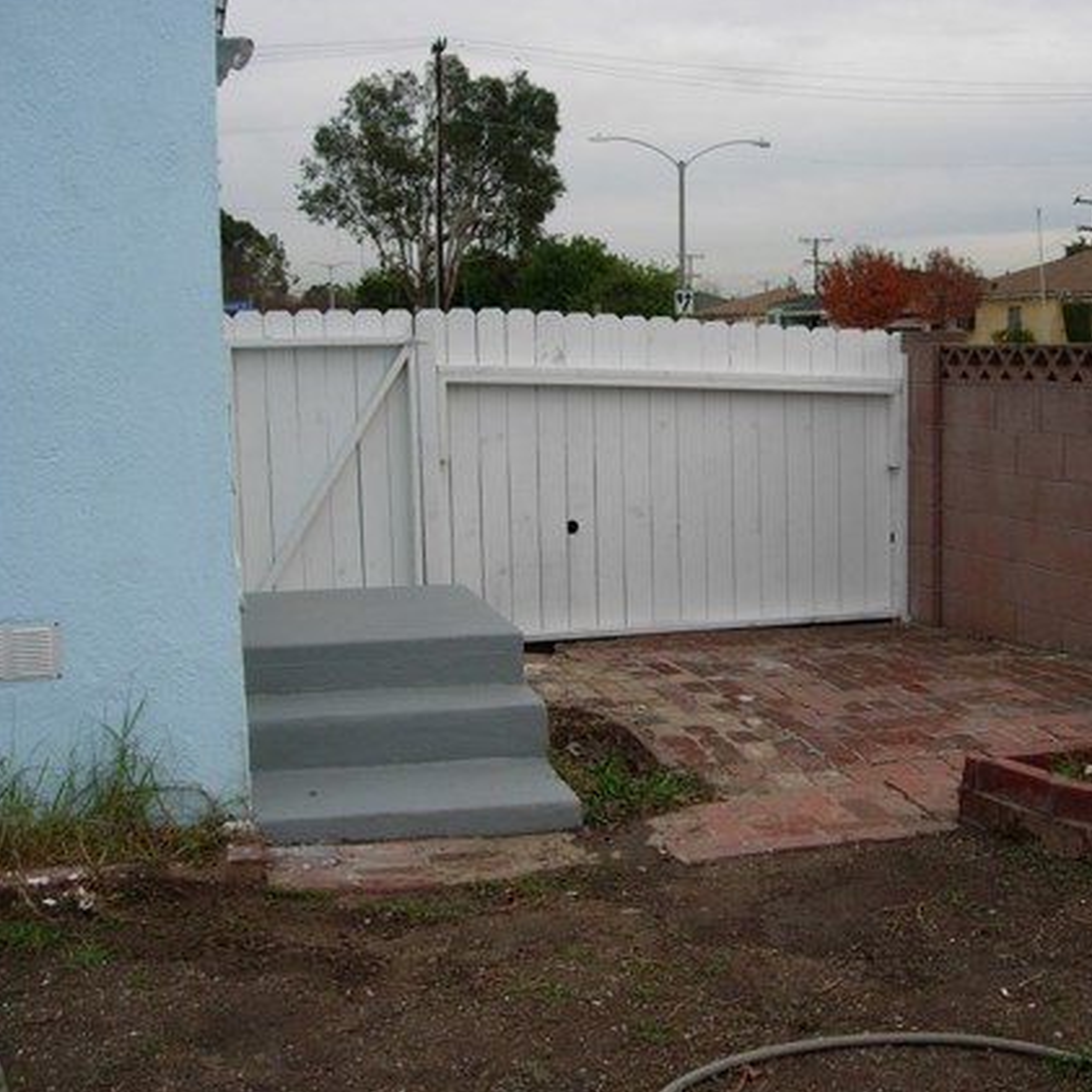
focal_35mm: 51
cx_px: 739
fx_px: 1820
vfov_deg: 33.4
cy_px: 558
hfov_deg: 33.1
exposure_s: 1/995
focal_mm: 7.8
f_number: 2.8
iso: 64
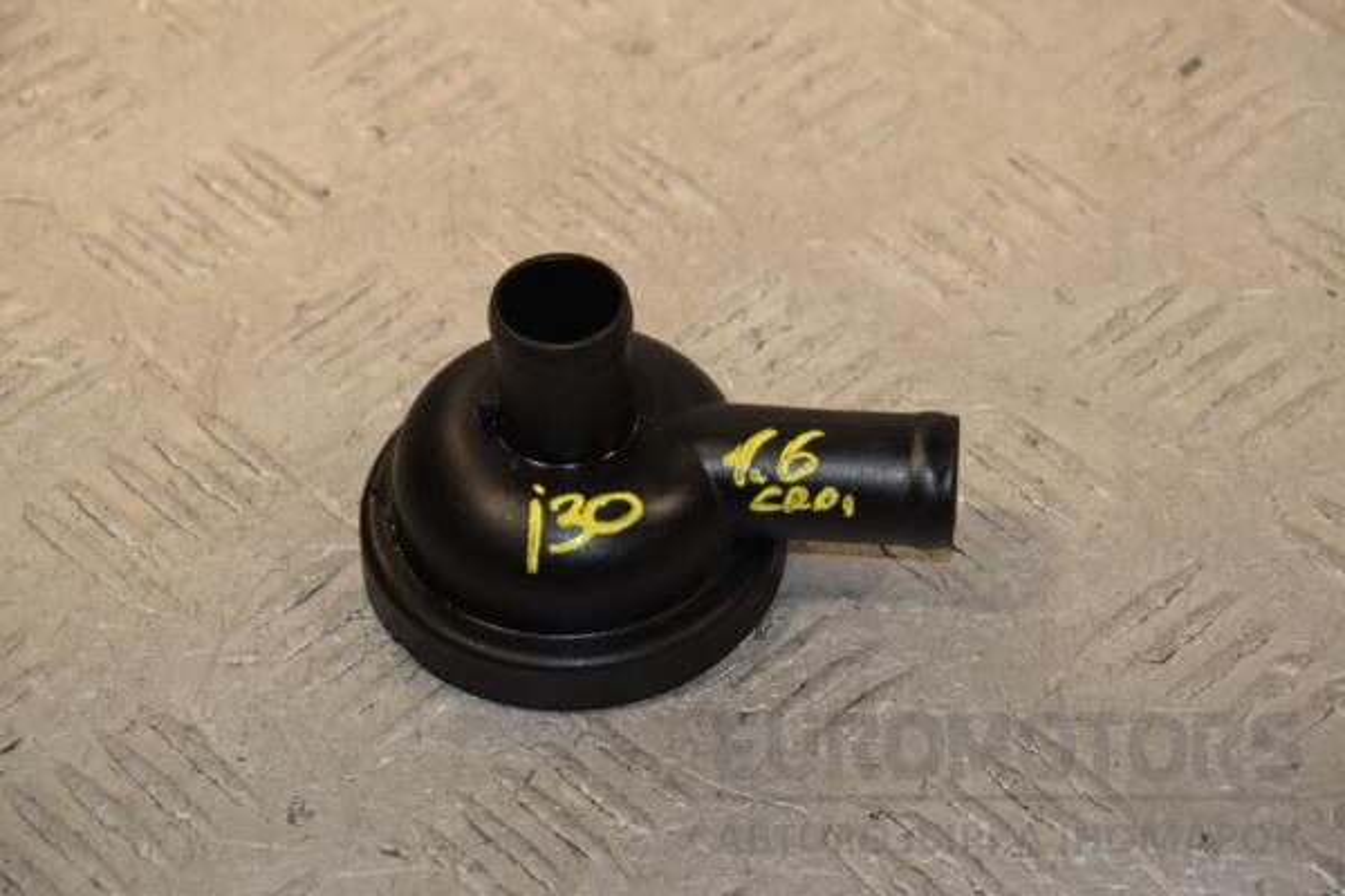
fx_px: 5884
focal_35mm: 158
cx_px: 672
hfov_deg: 13.0
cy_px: 448
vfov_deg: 8.7
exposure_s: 1/200
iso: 800
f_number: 8
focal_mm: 105
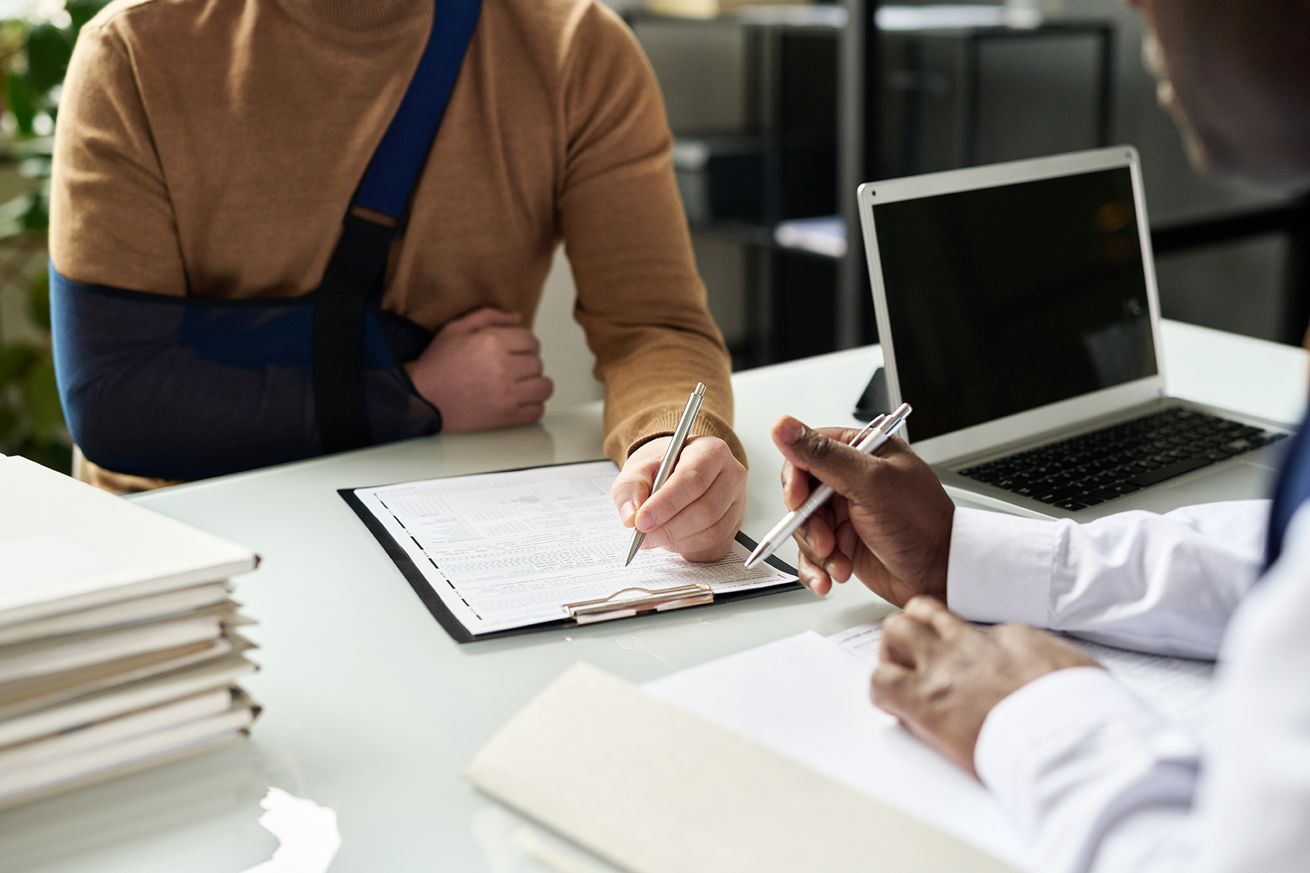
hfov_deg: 39.6
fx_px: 1819
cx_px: 655
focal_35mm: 50
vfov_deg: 27.0
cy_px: 436
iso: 800
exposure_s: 1/160
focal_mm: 50
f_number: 2.8
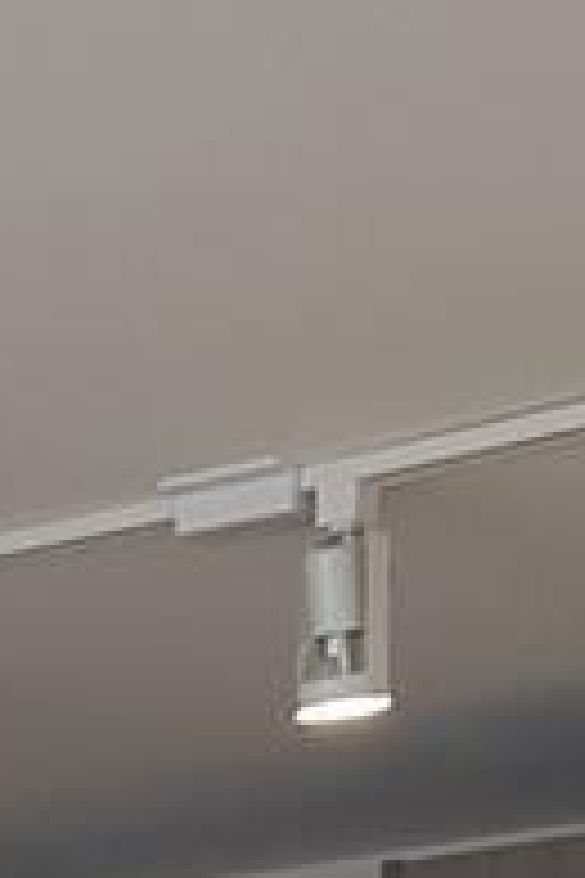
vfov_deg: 10.0
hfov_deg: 8.0
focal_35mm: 166
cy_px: 2409
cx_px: -482
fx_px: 4046
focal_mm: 4.2
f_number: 1.7
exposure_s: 1/120
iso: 50
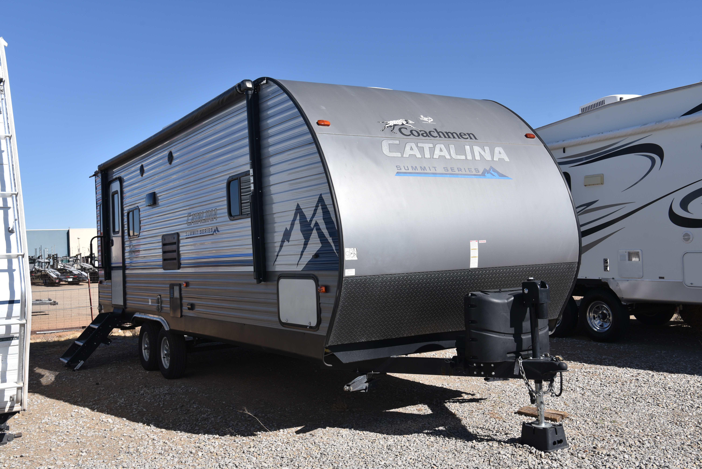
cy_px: 234
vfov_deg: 35.1
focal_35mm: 38
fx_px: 741
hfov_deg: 50.7
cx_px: 351
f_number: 10
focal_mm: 38
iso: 200
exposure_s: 1/400
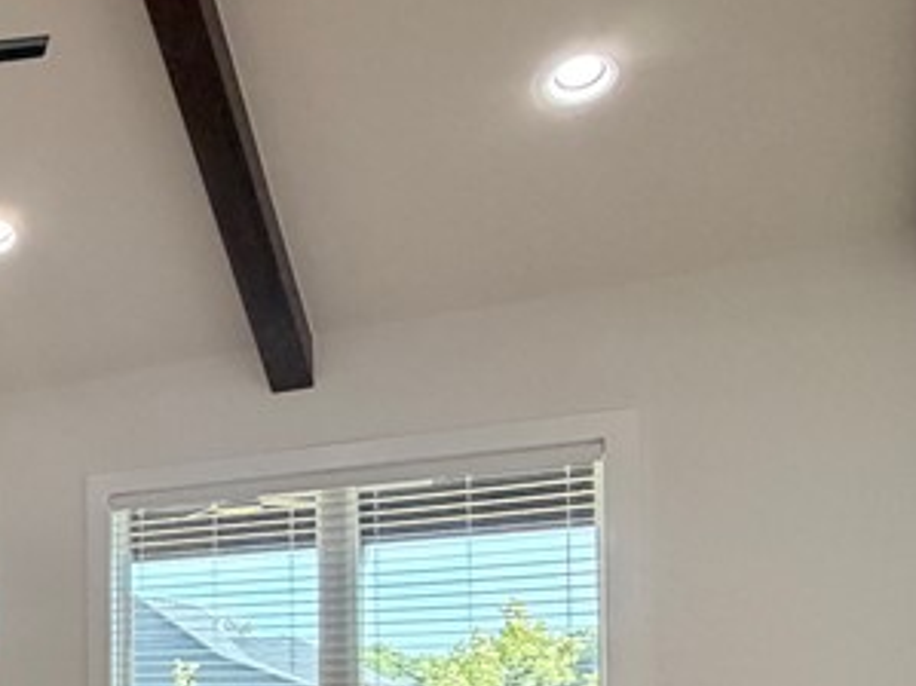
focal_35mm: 48
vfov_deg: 28.4
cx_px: -527
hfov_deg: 26.1
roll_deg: +0.1
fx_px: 1270
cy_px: 686
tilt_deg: +1.3
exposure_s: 1/120
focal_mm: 2.22
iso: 320
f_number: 2.2
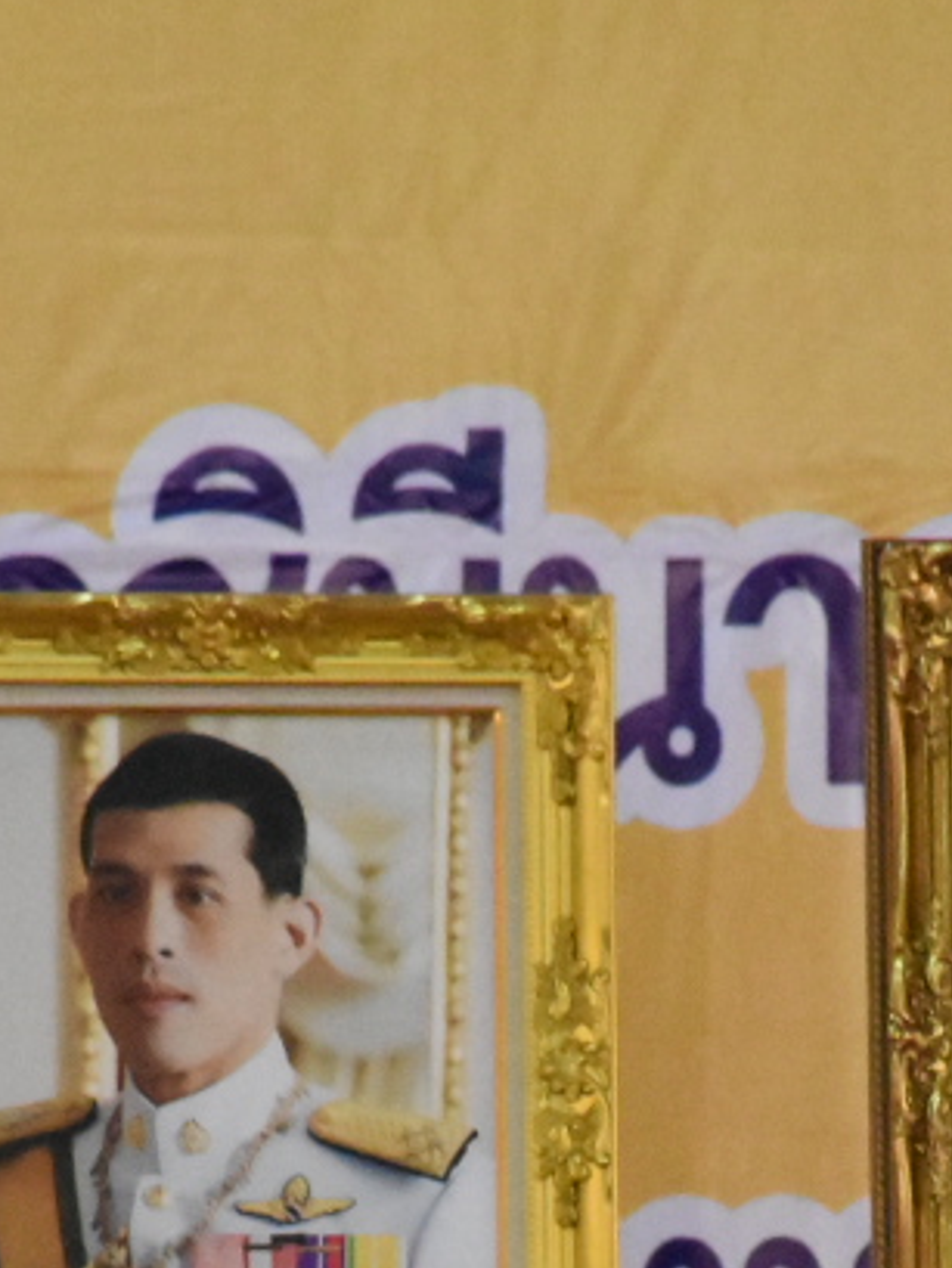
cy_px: 1556
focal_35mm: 800
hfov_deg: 1.9
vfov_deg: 2.5
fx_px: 29320
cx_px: 713
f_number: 5.6
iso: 7200
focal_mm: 140
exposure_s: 1/125
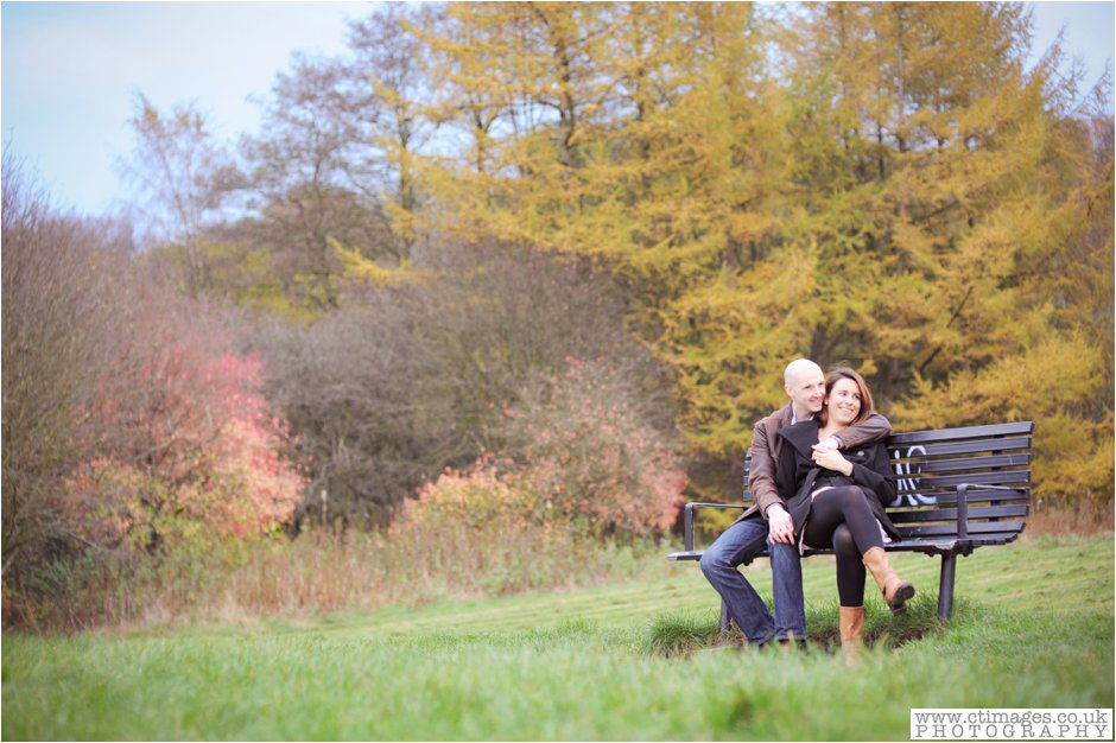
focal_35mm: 85
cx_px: 558
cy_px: 372
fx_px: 2634
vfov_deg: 16.1
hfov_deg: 23.9
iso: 800
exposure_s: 1/320
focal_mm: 85
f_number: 2.8
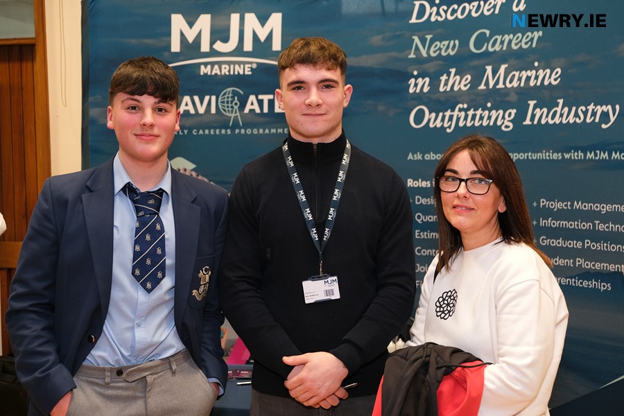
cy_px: 208
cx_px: 312
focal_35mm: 49
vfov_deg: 27.5
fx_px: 849
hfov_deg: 40.3
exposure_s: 1/60
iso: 800
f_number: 3.6
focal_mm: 32.9
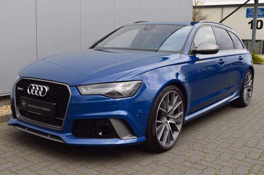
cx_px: 132
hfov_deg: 49.6
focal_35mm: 39
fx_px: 285
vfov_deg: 34.1
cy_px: 88
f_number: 10
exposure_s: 1/60
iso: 280
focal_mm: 26
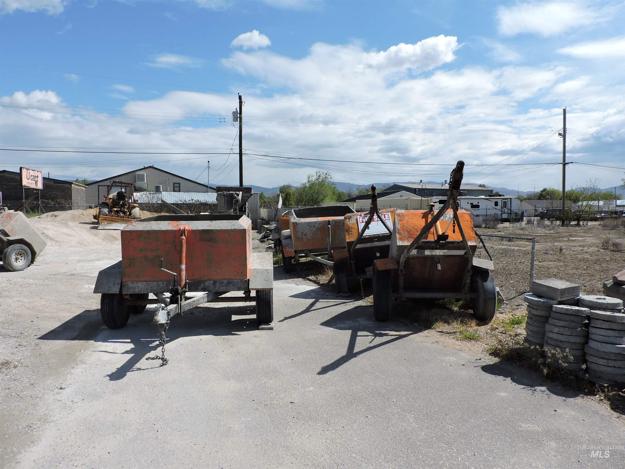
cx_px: 312
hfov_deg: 71.6
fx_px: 433
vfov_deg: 56.8
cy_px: 234
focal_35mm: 24
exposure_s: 1/1250
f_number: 3.3
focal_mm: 4.3
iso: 100
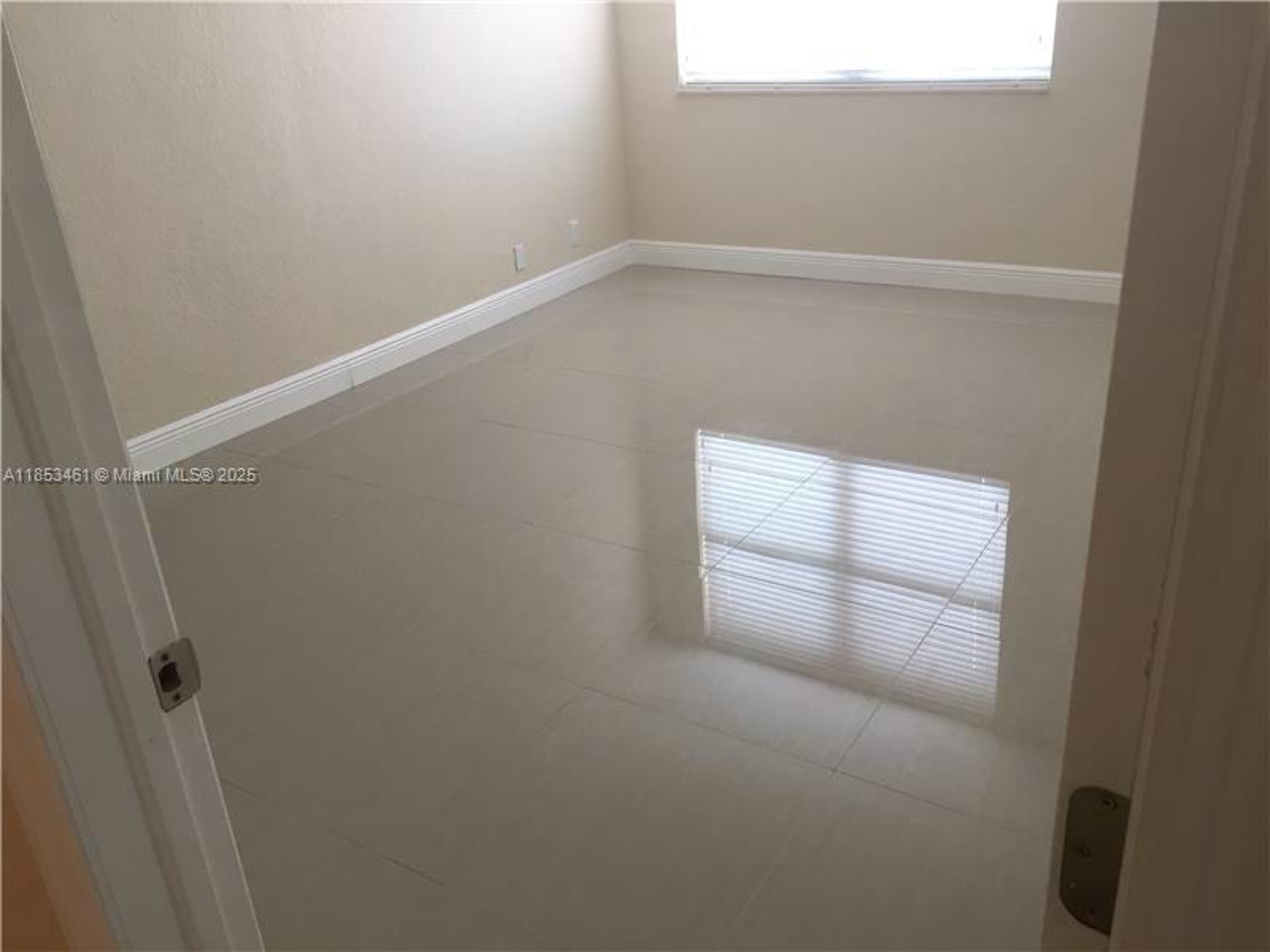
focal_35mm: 29
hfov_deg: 61.7
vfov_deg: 48.2
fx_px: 1064
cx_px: 635
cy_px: 476
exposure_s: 1/30
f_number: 2.2
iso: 32
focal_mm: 4.15
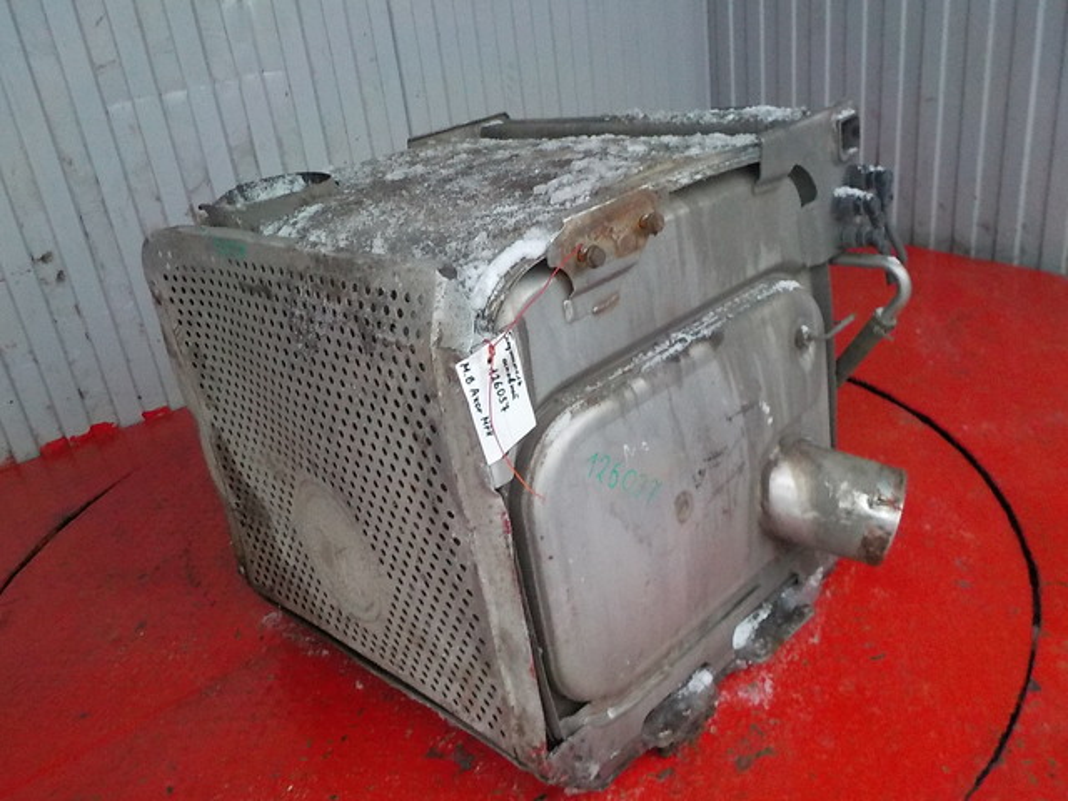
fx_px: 926
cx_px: 534
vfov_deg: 46.8
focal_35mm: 30
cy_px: 400
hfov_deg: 60.0
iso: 800
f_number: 3.3
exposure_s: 1/30
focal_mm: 4.1
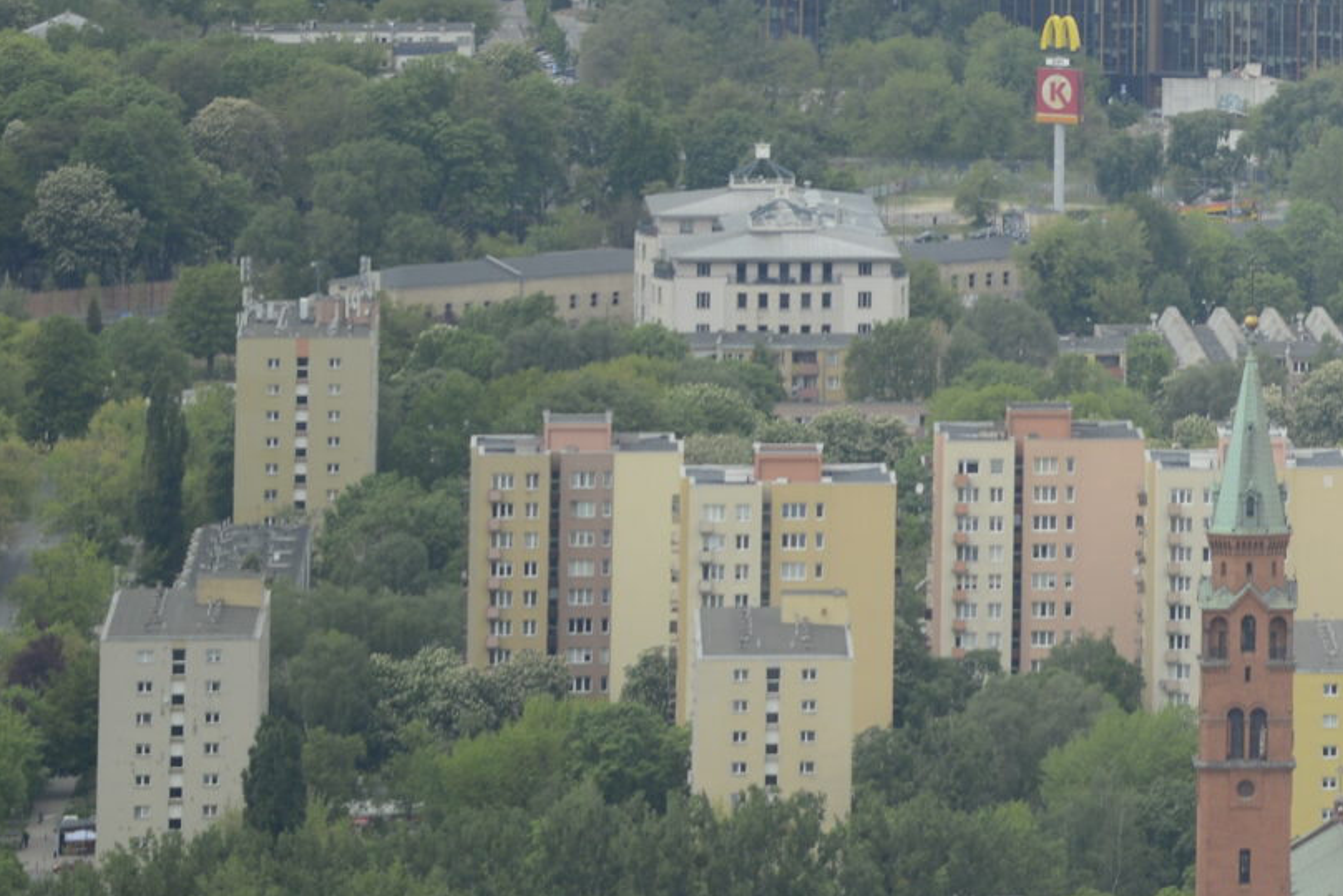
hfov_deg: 3.2
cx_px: 1881
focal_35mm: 633
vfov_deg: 2.2
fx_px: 23622
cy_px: -309
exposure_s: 1/1600
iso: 360
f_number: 4
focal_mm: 200
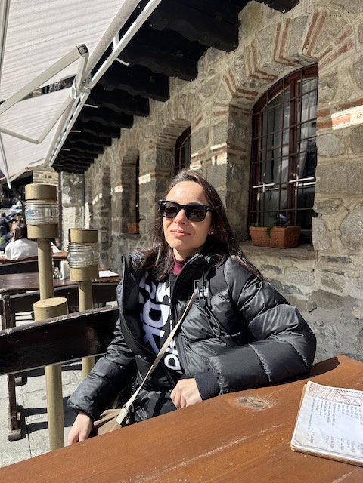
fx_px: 336
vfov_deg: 71.6
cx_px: 182
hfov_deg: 56.8
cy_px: 242
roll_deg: -2.0
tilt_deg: -3.3
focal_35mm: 24
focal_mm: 6.86
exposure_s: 1/2469
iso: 80
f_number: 1.78
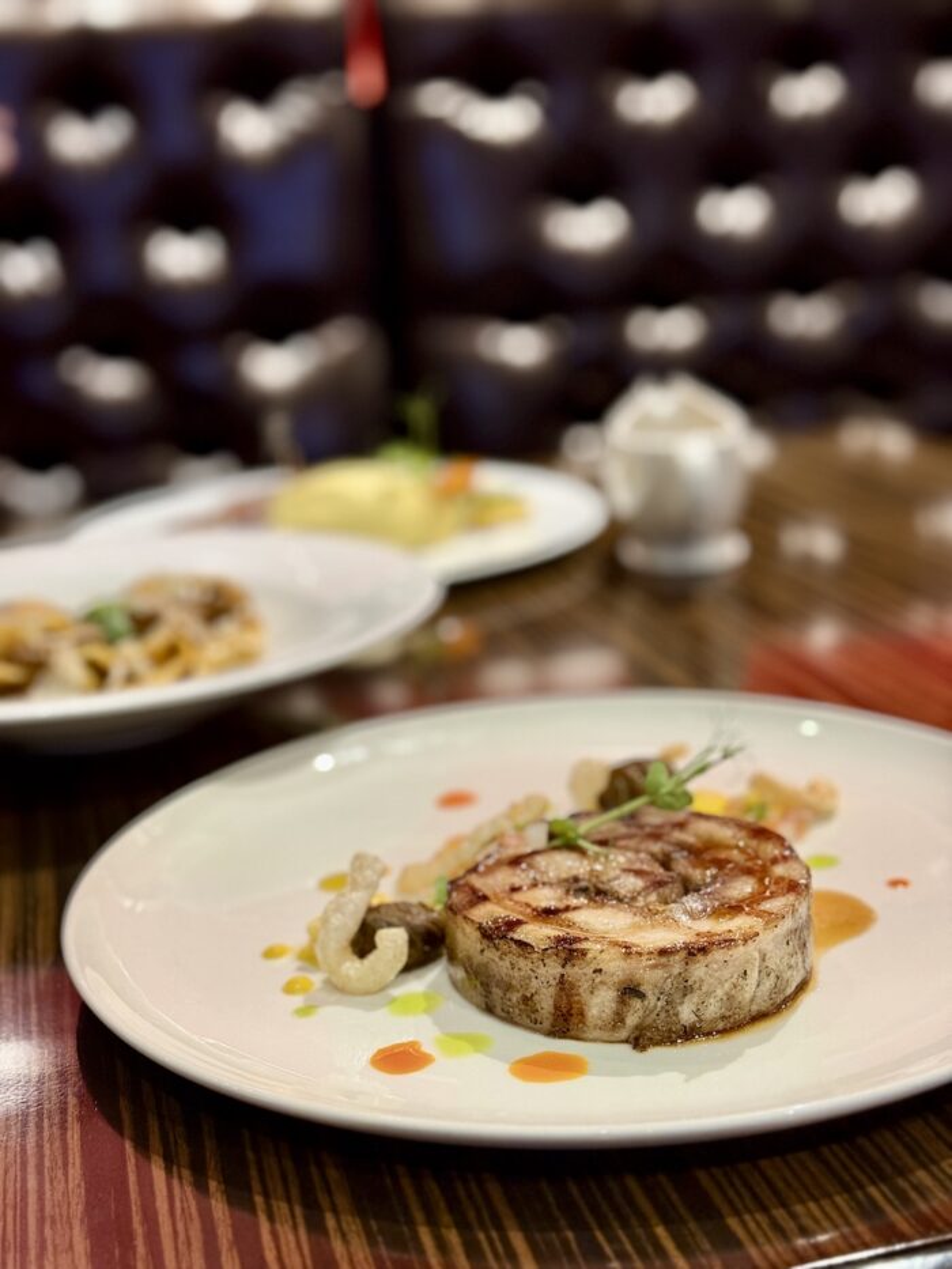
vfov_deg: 39.7
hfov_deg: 30.3
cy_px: 634
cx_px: 476
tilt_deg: -15.9
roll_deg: +3.2
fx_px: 1760
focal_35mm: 48
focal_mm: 6.76
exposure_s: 1/40
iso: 400
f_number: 1.78
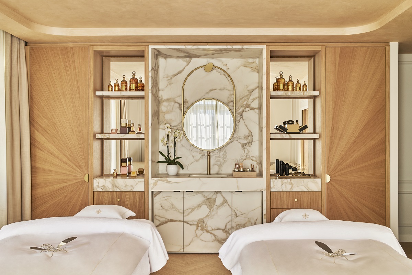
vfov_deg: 37.9
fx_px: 401
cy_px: 138
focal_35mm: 35
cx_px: 206
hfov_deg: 54.4
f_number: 16
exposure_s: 1/13
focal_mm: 35
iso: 100
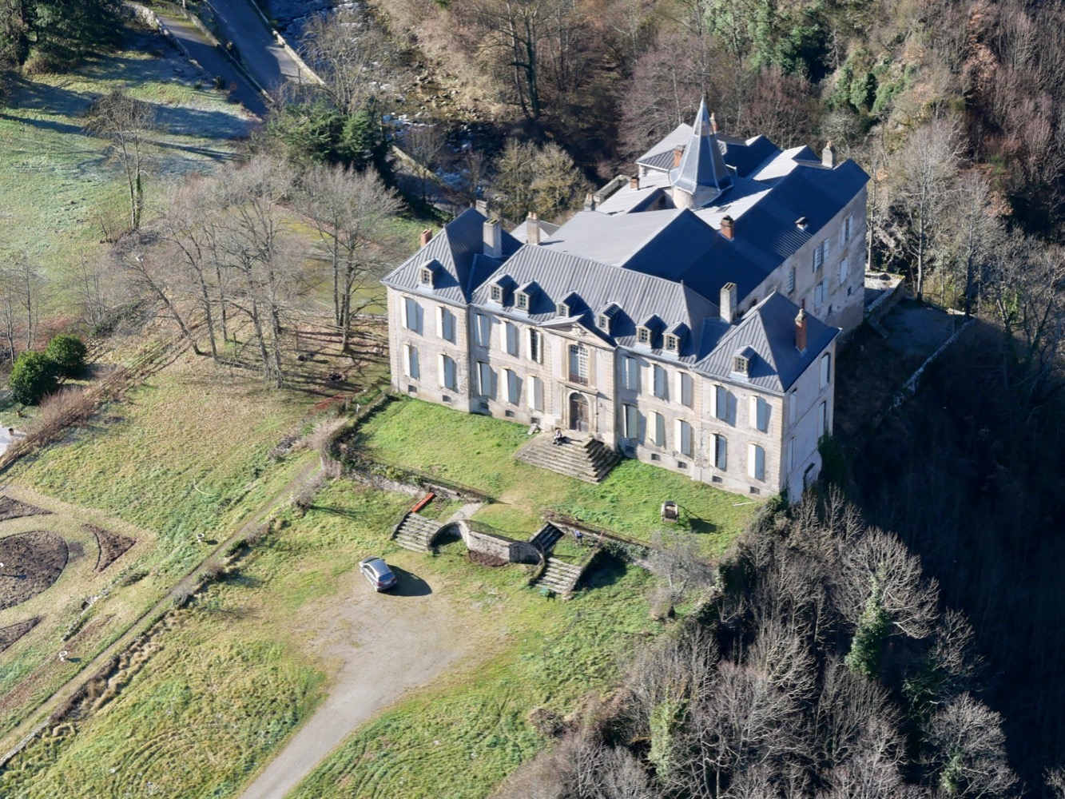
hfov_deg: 26.0
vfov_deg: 19.6
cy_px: 400
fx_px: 2308
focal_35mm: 75
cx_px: 532
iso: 200
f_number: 5.6
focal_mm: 34
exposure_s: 1/200
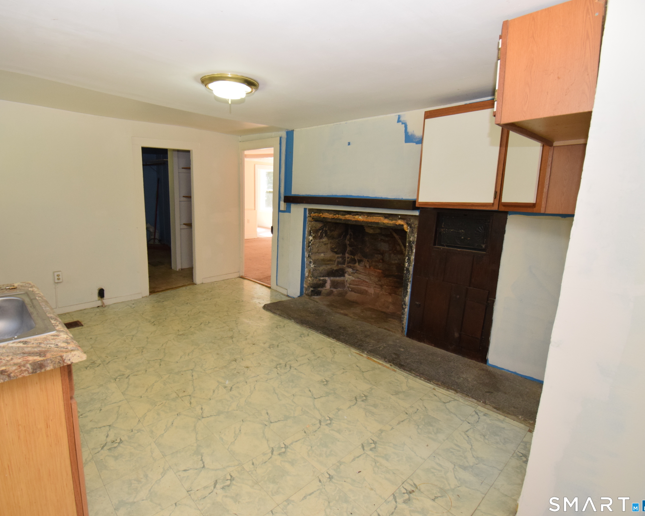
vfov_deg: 77.0
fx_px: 325
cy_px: 258
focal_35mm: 17
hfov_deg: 89.0
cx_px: 275
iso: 800
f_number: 7.1
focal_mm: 10
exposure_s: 1/60
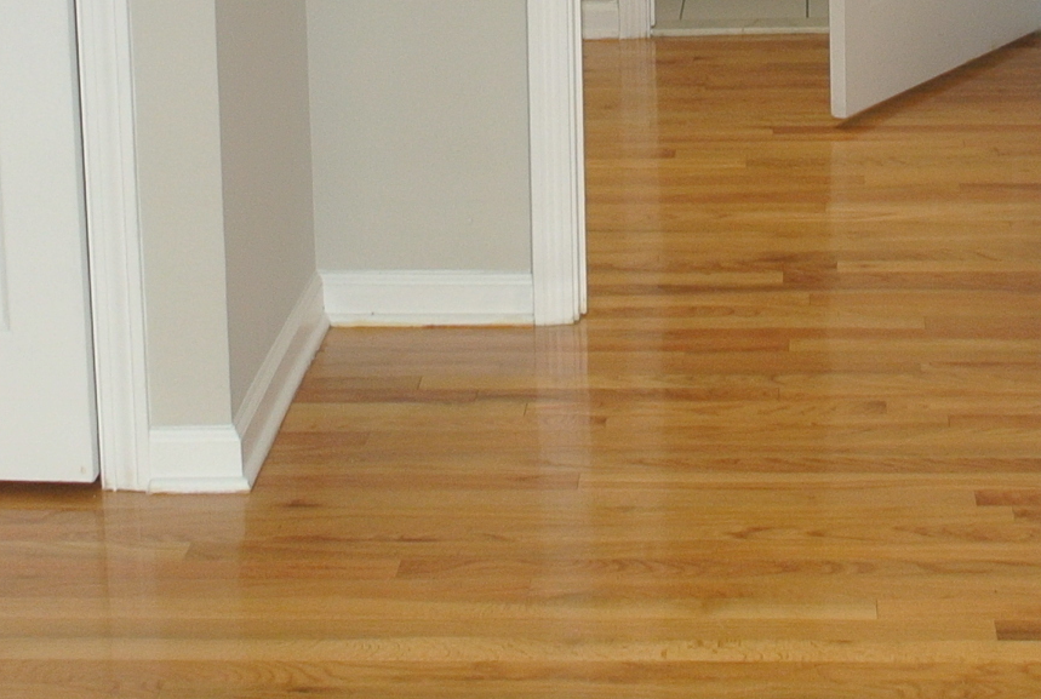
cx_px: 803
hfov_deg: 22.1
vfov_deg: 14.4
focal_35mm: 91
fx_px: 2637
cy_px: -228
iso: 280
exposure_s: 1/60
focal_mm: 10
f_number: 2.8
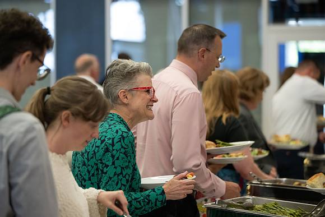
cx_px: 162
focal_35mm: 110
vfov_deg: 12.5
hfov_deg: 18.6
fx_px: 993
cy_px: 108
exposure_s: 1/250
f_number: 2.8
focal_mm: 110
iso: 2500
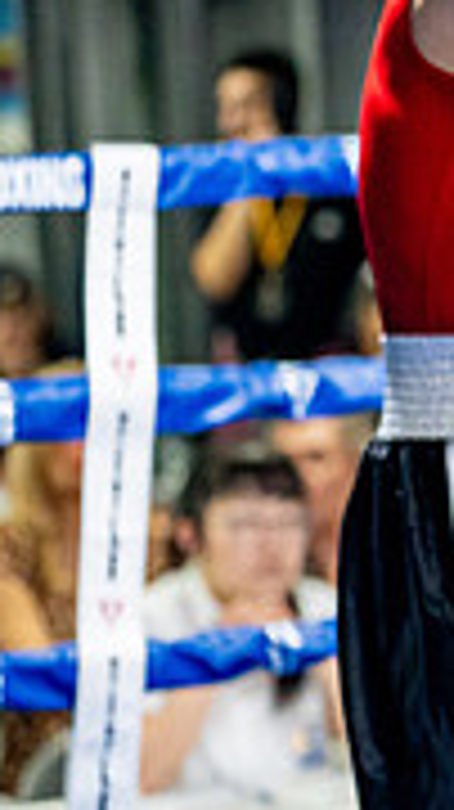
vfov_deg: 9.1
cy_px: 497
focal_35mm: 236
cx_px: 1155
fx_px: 5060
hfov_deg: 5.0
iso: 4000
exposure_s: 1/1000
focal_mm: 70
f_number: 2
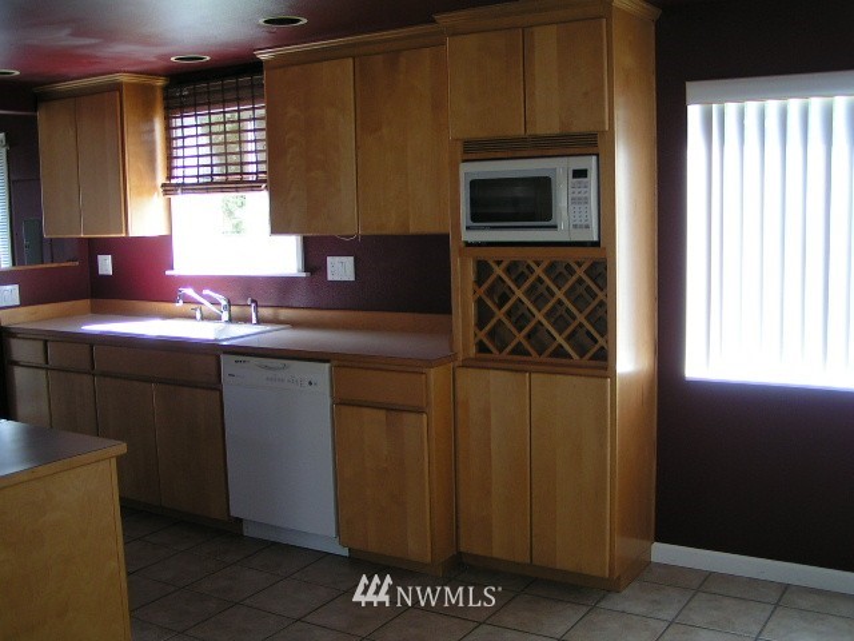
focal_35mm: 38
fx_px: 937
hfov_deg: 49.0
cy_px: 320
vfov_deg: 37.7
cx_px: 427
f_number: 2.8
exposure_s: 1/40
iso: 50
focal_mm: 5.8
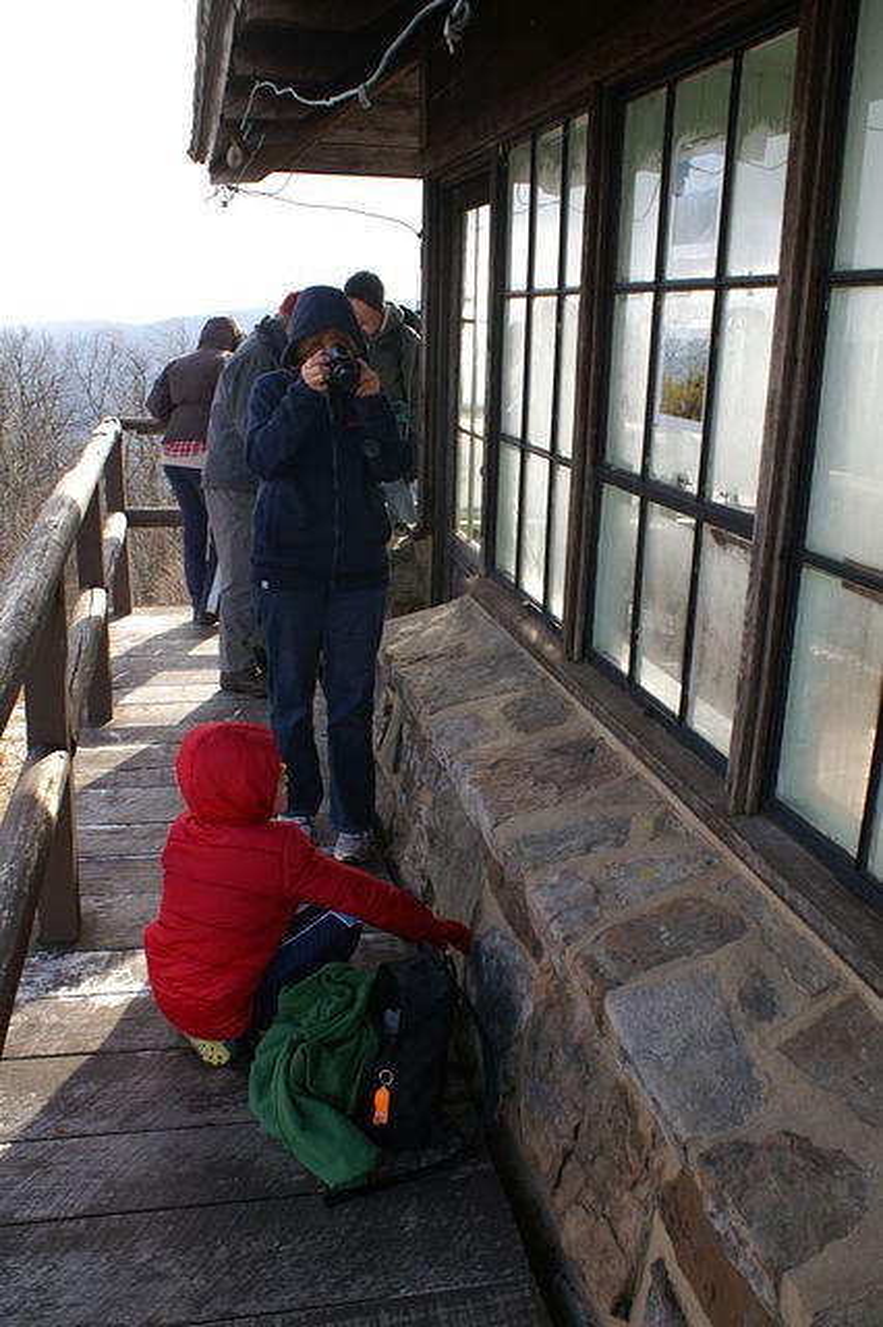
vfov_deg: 62.0
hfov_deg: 43.6
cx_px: 442
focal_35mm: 30
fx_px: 1105
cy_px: 664
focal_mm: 20
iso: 100
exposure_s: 1/80
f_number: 9
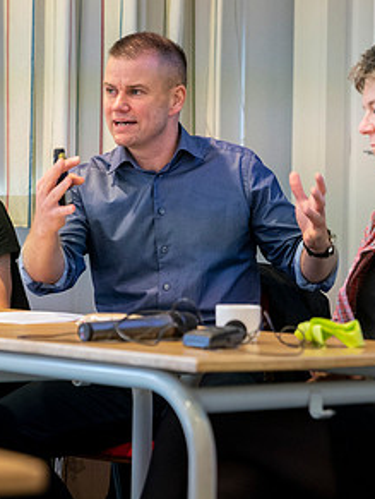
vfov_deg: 14.7
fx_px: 1931
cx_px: 103
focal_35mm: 134
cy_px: 179
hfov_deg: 11.1
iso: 5000
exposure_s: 1/160
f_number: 2.8
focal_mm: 70
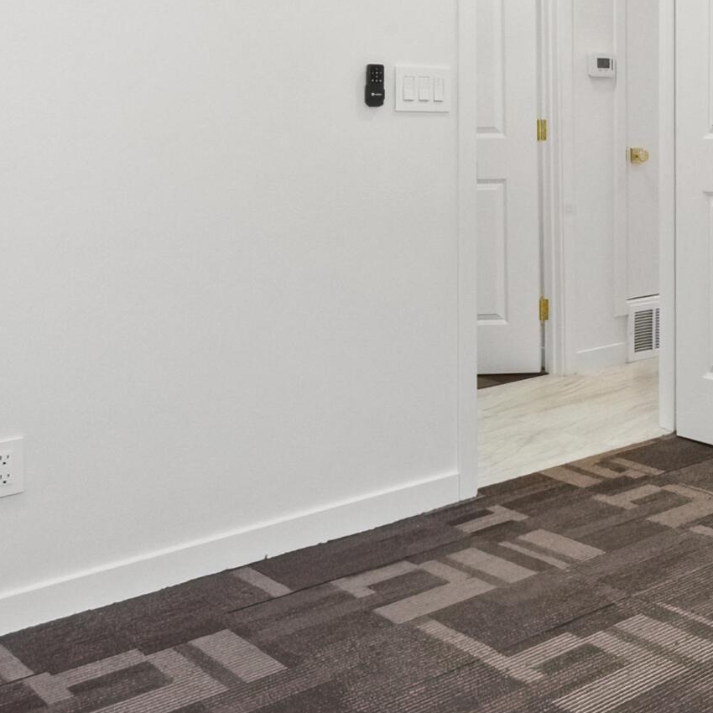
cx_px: 823
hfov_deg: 32.1
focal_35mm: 45
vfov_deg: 35.7
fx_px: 1049
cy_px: 99
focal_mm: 10
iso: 800
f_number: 22
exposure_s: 1/3
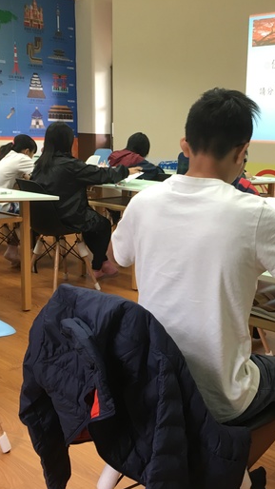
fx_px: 558
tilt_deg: -11.1
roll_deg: -1.1
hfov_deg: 27.5
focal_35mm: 43
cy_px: 247
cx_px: 193
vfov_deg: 47.4
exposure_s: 1/30
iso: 64
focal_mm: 4.15
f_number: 2.2
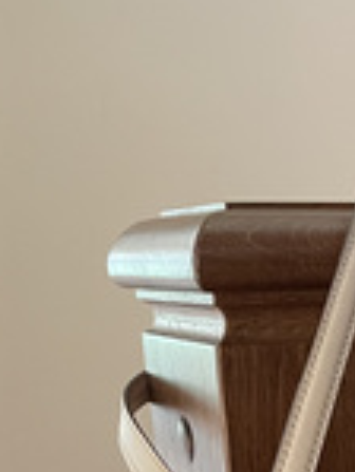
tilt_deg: -21.2
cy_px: 738
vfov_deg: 19.2
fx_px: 1188
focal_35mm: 87
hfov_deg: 16.1
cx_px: 471
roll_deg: +1.4
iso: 500
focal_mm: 4.2
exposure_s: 1/43
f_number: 1.6
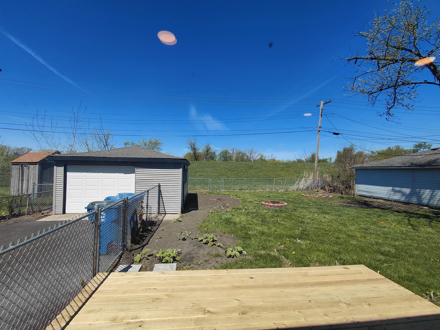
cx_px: 220
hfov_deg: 94.5
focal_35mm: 16
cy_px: 165
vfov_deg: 78.1
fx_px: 203
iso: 40
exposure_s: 1/1752
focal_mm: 1.64
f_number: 2.2
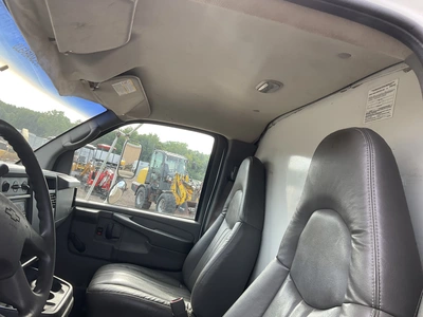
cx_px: 212
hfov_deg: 61.7
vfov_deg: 48.2
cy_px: 158
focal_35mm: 29
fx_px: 354
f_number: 1.8
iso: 20
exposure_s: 1/146
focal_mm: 3
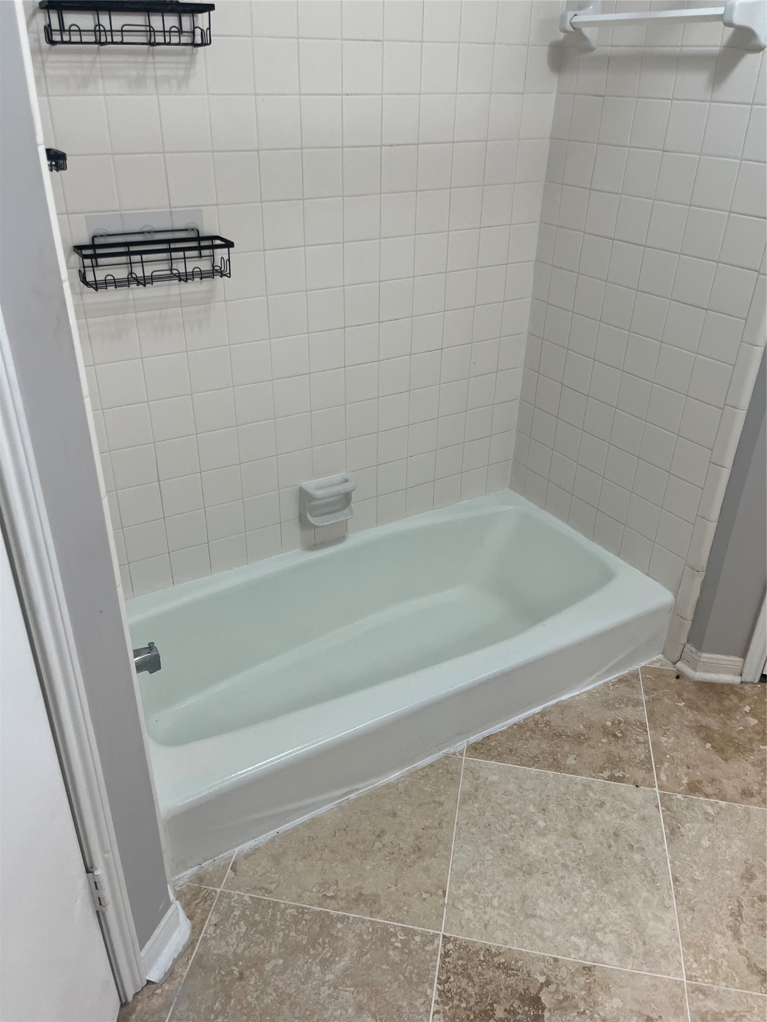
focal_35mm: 26
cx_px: 384
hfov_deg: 53.1
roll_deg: -1.8
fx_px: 768
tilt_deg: -29.8
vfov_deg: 67.3
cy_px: 511
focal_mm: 5.1
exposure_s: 1/120
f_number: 1.6
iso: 125
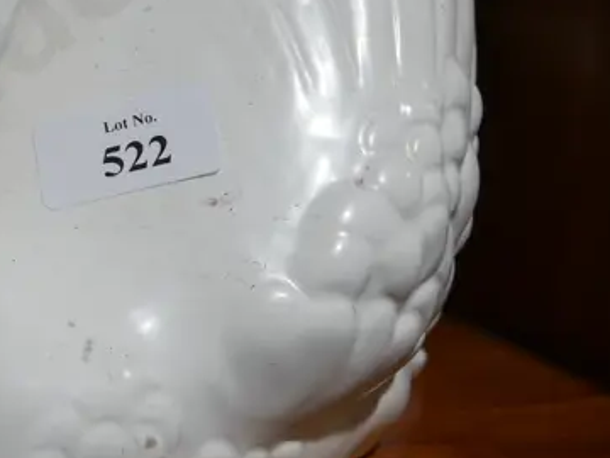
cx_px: 39
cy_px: 21
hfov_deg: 21.0
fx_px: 1604
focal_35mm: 91
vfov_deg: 16.0
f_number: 3.6
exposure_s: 1/100
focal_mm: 16
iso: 200
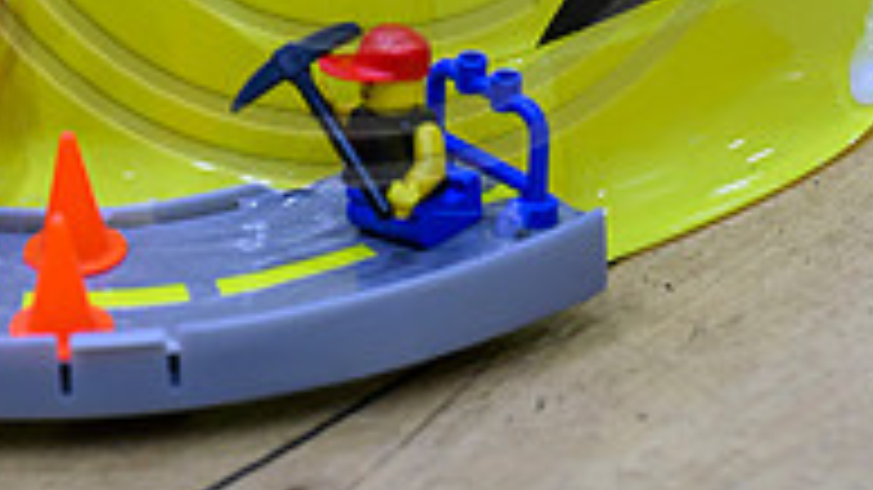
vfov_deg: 1.4
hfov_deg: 2.5
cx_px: 318
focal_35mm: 878
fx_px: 20319
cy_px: -306
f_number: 3.2
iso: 1000
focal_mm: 200
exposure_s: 1/200
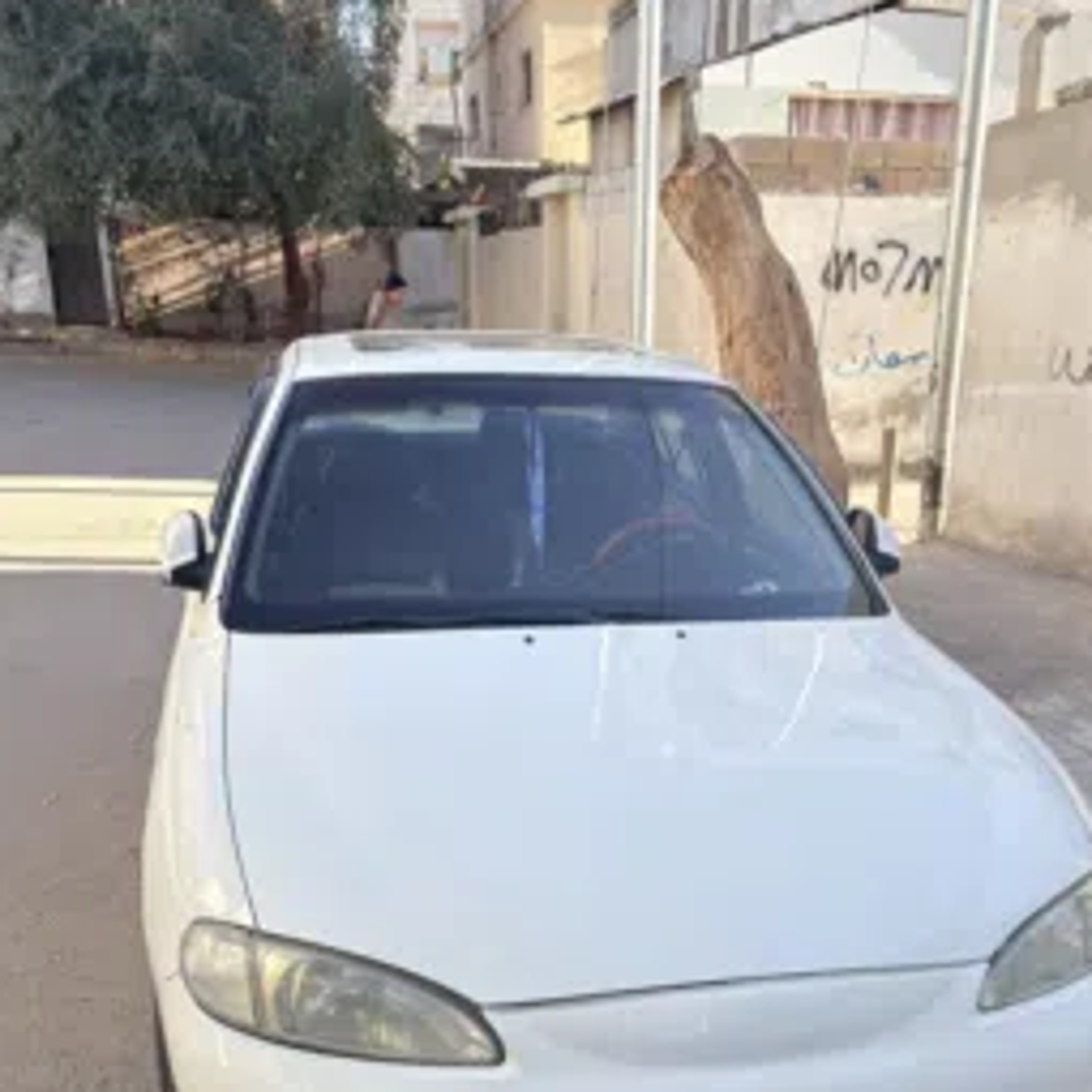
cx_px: 617
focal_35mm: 36
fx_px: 1285
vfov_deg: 44.2
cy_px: 844
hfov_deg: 45.9
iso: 50
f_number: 1.6
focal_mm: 5.96
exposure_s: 1/987
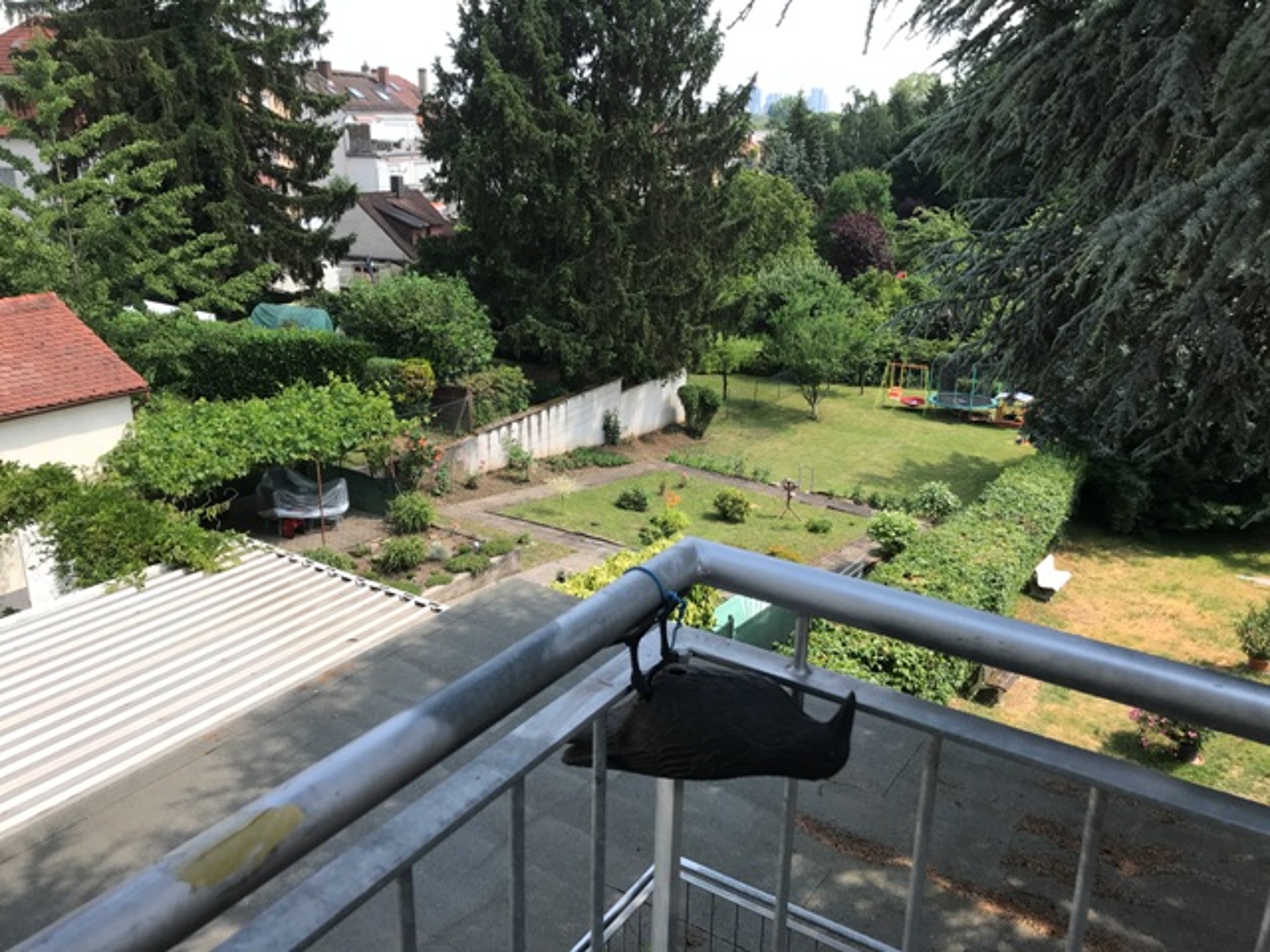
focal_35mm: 28
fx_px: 1027
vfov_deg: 49.7
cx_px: 635
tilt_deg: -17.2
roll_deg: -0.8
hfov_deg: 63.4
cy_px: 476
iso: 20
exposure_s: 1/778
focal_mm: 3.99
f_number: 1.8
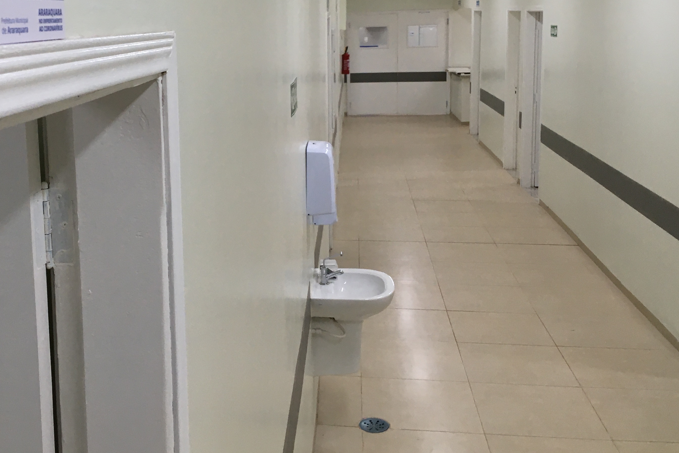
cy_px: 135
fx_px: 849
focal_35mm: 45
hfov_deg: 43.0
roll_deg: +3.0
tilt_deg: -9.1
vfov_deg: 29.6
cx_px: 222
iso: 50
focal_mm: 4.15
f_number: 2.2
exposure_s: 1/30
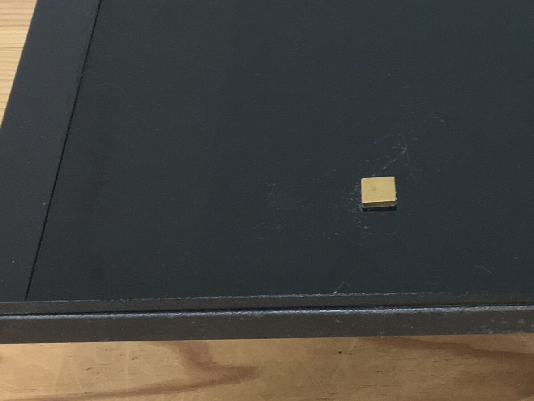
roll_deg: +2.2
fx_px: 1512
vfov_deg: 15.0
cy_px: 64
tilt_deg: -42.0
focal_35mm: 98
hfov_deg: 19.8
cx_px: 436
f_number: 2.2
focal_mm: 4.15
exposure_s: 1/33
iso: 80
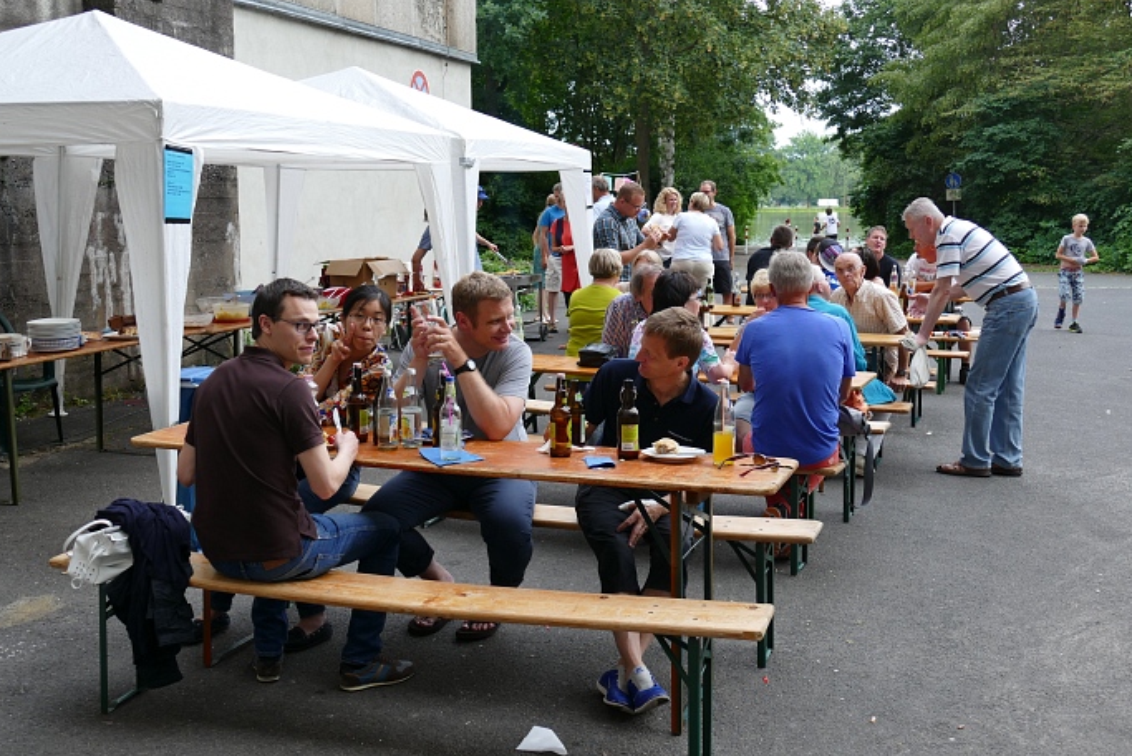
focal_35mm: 41
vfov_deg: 32.7
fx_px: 1290
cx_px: 555
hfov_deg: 47.4
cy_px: 377
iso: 160
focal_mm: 14.5
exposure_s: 1/80
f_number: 3.1
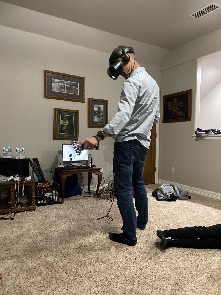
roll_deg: -2.2
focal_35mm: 26
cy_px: 148
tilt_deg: -0.9
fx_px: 221
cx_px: 110
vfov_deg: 67.3
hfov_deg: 53.1
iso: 500
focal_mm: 4.25
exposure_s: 1/30
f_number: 1.8
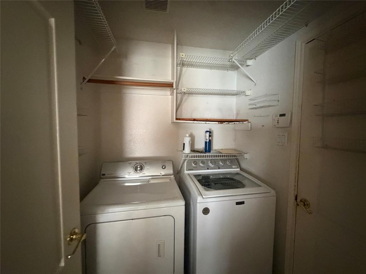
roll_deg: -0.1
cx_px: 183
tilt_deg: -3.4
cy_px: 137
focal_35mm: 14
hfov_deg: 102.1
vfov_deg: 85.7
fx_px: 148
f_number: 2.2
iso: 1600
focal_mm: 2.22
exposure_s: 1/39
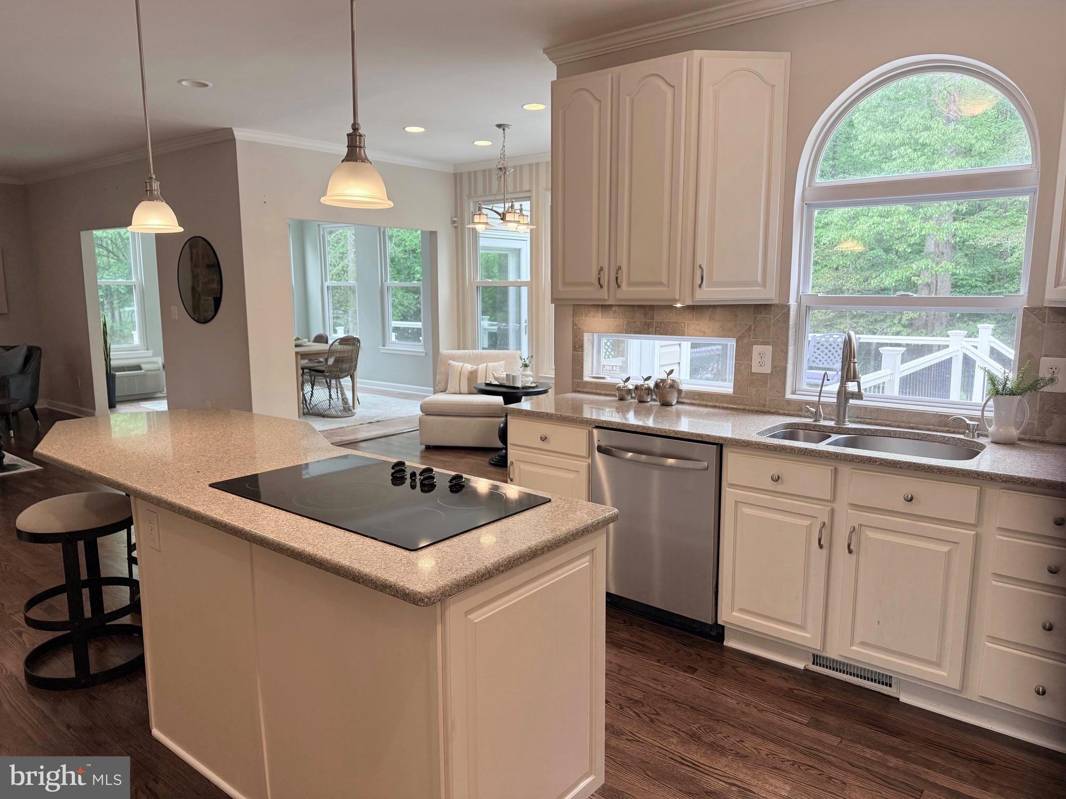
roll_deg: +0.2
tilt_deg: -8.7
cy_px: 400
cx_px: 533
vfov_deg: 56.8
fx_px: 739
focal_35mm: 24
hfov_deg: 71.6
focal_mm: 6.76
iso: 160
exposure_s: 1/127
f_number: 1.78
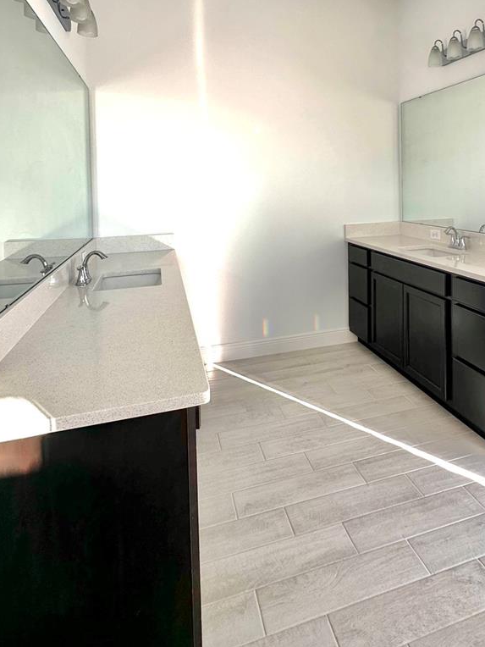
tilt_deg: -0.9
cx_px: 291
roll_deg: +0.2
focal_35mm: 22
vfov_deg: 73.1
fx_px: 411
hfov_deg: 60.6
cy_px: 195
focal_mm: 2.22
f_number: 2.2
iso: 40
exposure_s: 1/105
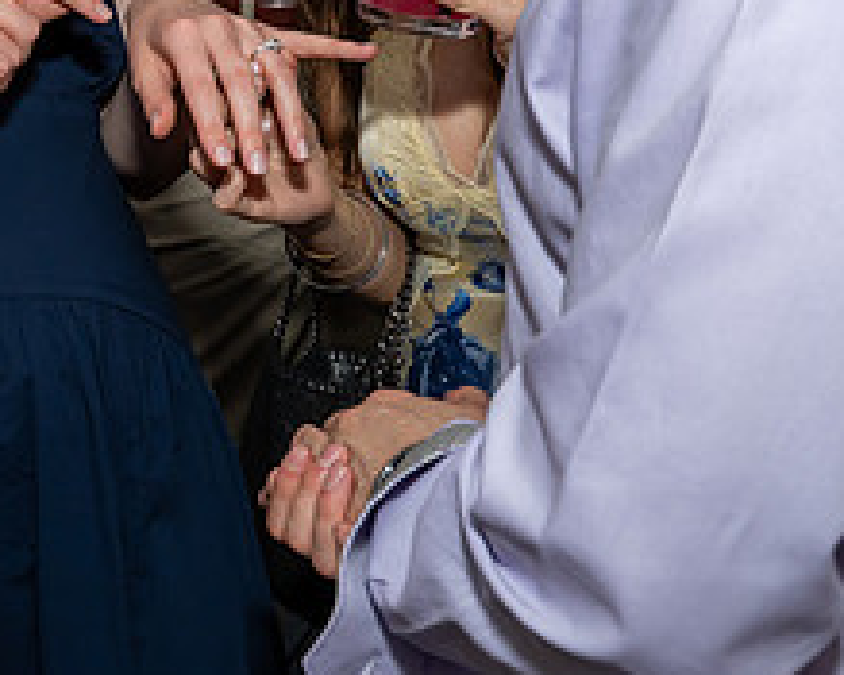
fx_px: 2422
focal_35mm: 97
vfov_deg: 15.3
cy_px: -131
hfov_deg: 18.2
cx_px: -311
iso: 500
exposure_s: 1/250
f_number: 8
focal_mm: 33.5
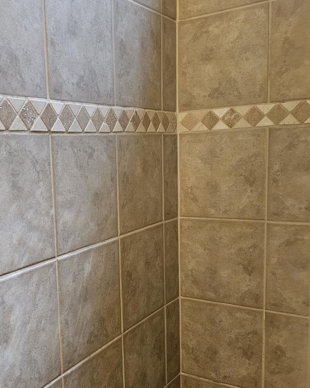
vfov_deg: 45.7
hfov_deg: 36.5
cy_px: 217
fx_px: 459
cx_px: 79
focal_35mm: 40
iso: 500
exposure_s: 1/60
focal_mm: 6.3
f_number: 1.7
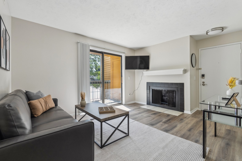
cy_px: 80
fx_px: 111
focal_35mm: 16
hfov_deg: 95.0
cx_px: 121
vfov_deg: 72.0
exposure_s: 1/40
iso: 400
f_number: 8
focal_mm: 16.5
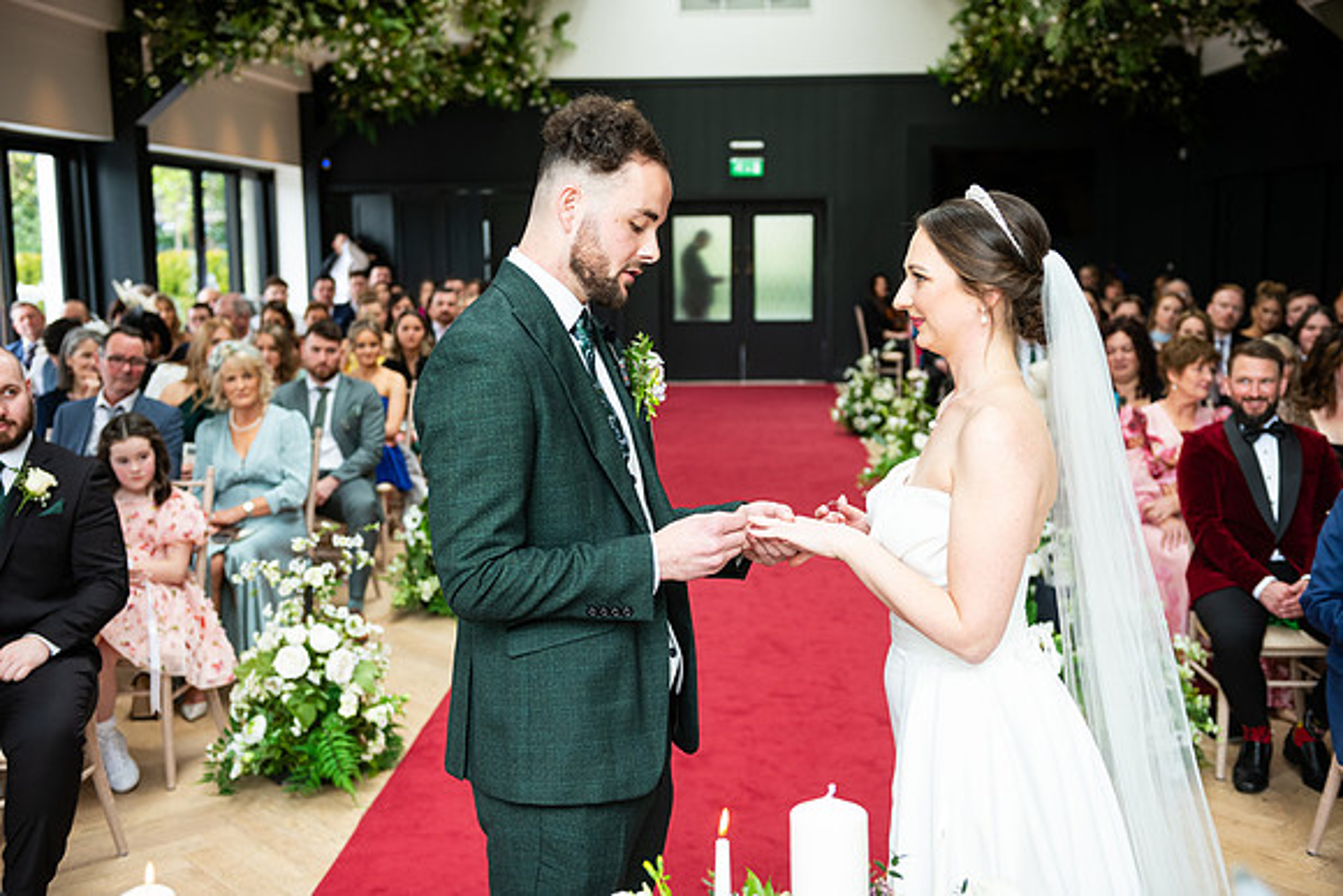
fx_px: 1493
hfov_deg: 48.4
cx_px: 672
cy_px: 448
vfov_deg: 33.4
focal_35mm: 40
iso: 400
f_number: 3.5
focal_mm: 40
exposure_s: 1/200
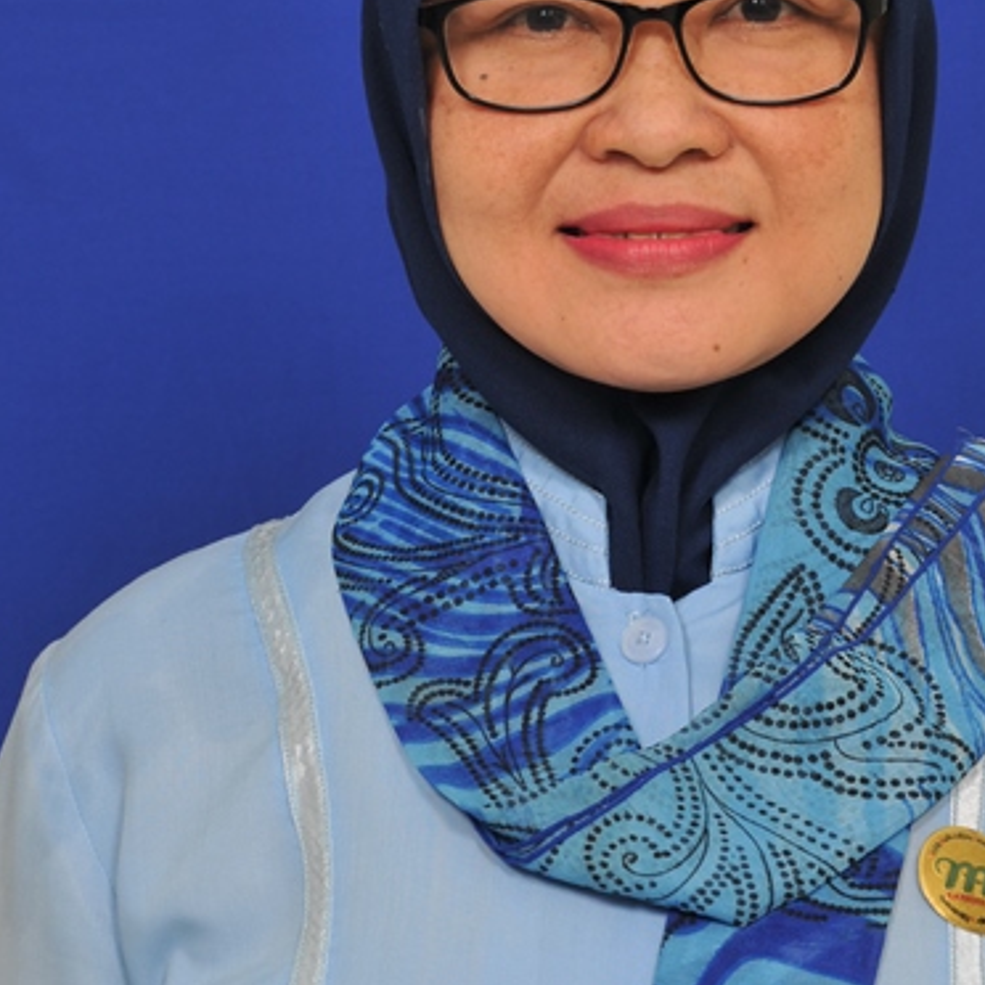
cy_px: 492
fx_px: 7050
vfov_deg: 8.0
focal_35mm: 219
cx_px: 616
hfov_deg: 8.0
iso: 200
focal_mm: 80
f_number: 10
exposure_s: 1/100
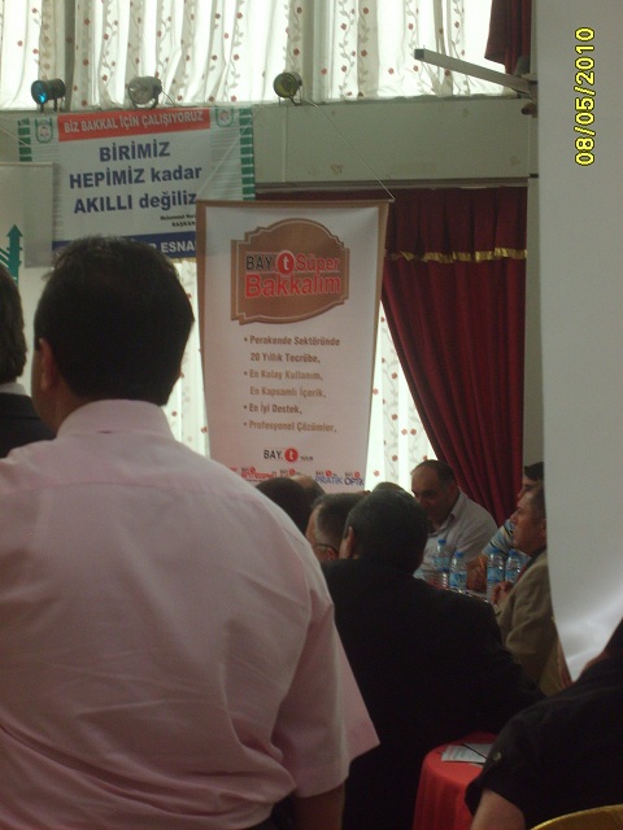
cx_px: 312
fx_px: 2520
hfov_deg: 14.1
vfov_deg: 18.7
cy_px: 415
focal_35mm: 105
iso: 140
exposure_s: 1/60
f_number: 4.9
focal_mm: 17.4
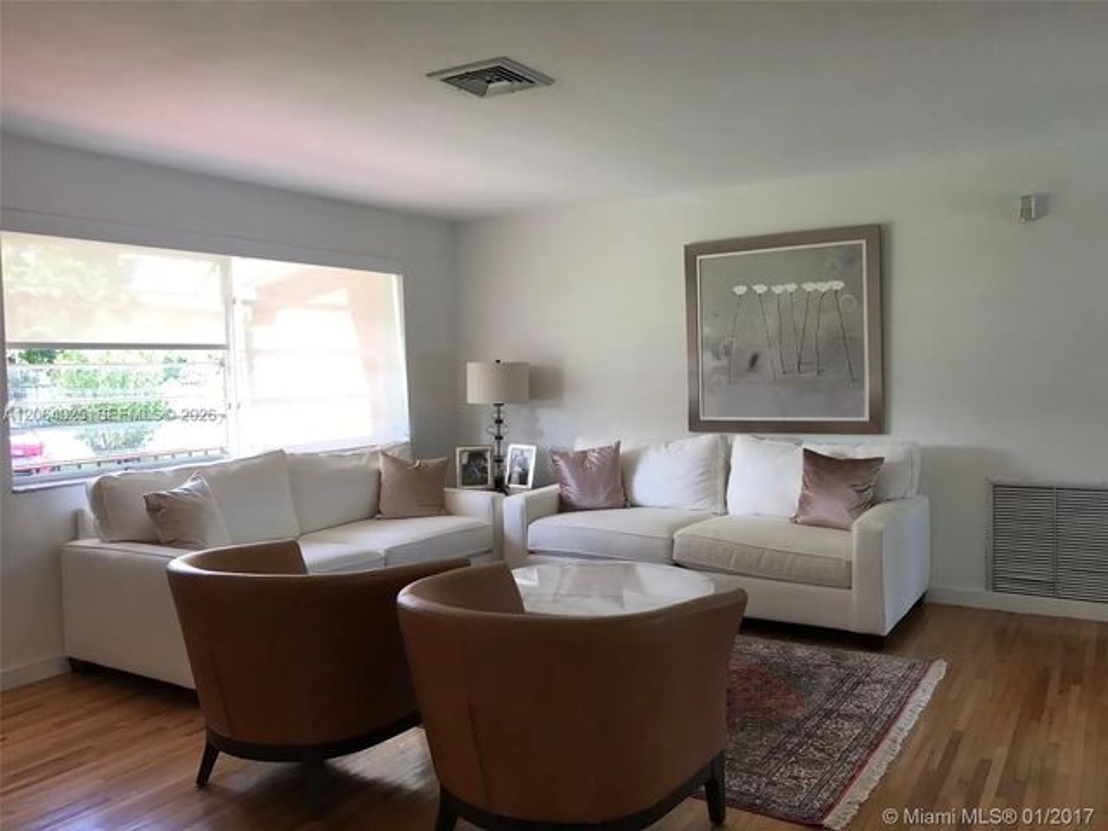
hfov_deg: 63.4
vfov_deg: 49.7
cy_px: 416
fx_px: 896
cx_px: 554
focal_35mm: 28
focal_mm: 3.99
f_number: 1.8
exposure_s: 1/60
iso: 25
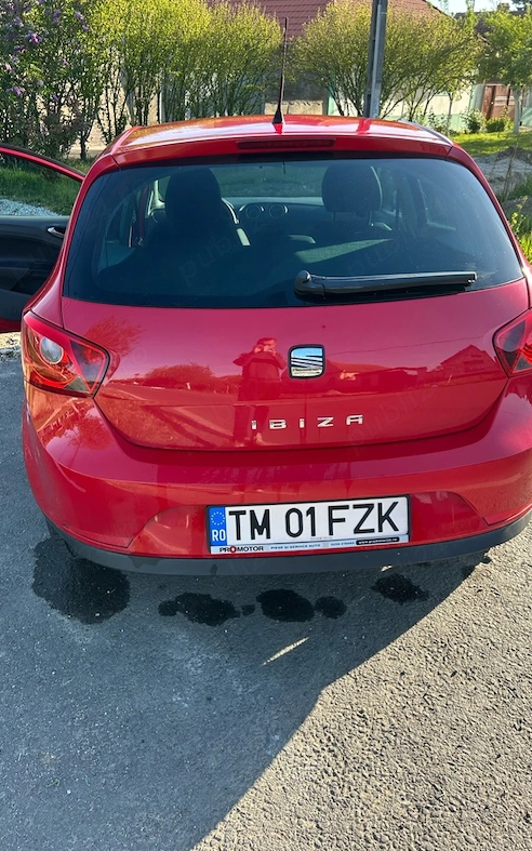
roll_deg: -2.0
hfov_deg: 44.5
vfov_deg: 66.5
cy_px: 423
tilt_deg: -27.6
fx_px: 649
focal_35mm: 28
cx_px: 290
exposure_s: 1/567
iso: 50
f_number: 1.5
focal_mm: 5.7
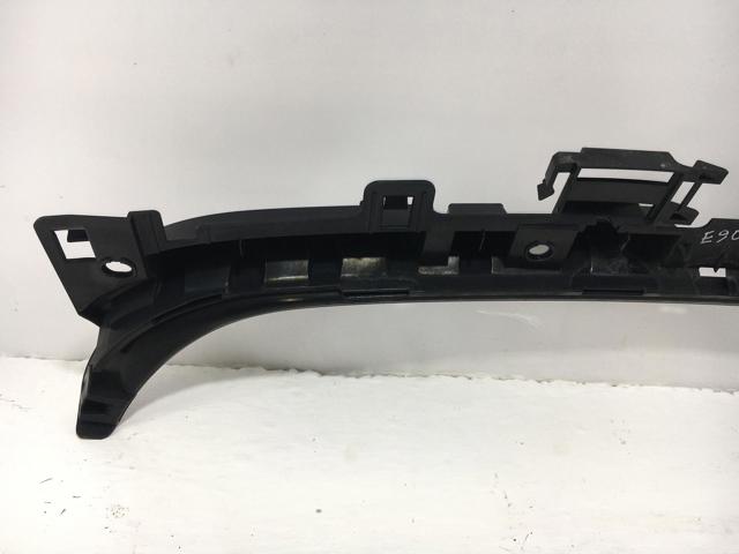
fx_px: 619
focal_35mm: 29
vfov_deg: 48.2
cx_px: 370
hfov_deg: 61.7
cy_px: 277
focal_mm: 4.15
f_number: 2.2
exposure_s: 1/384
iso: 25
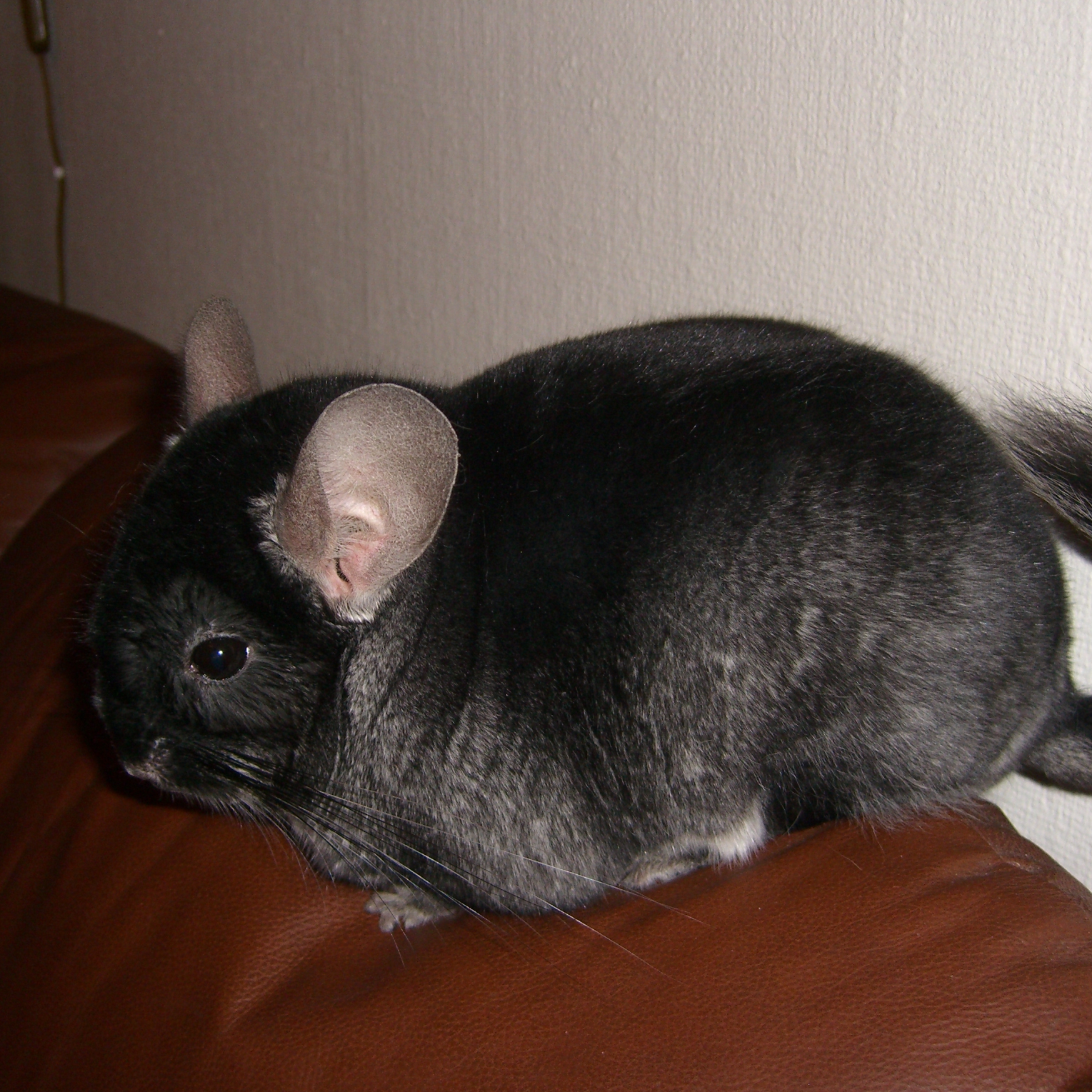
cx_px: 473
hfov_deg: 37.5
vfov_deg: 37.6
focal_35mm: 45
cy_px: 545
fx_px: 1606
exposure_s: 1/60
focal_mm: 7.9
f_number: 2.8
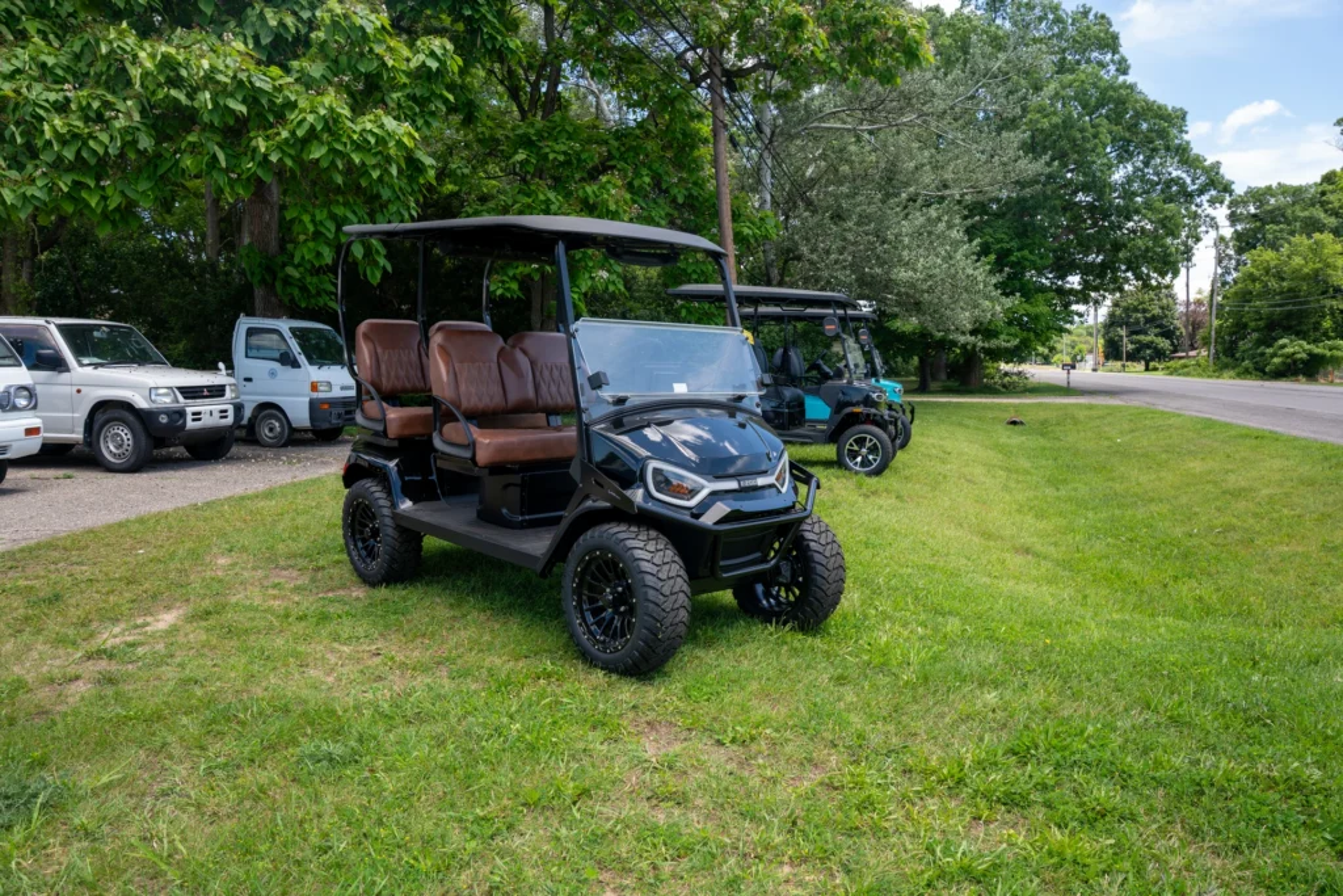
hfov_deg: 73.7
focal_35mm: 24
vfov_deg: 53.1
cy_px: 448
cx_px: 672
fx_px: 895
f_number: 6.3
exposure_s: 1/100
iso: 100
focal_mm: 24
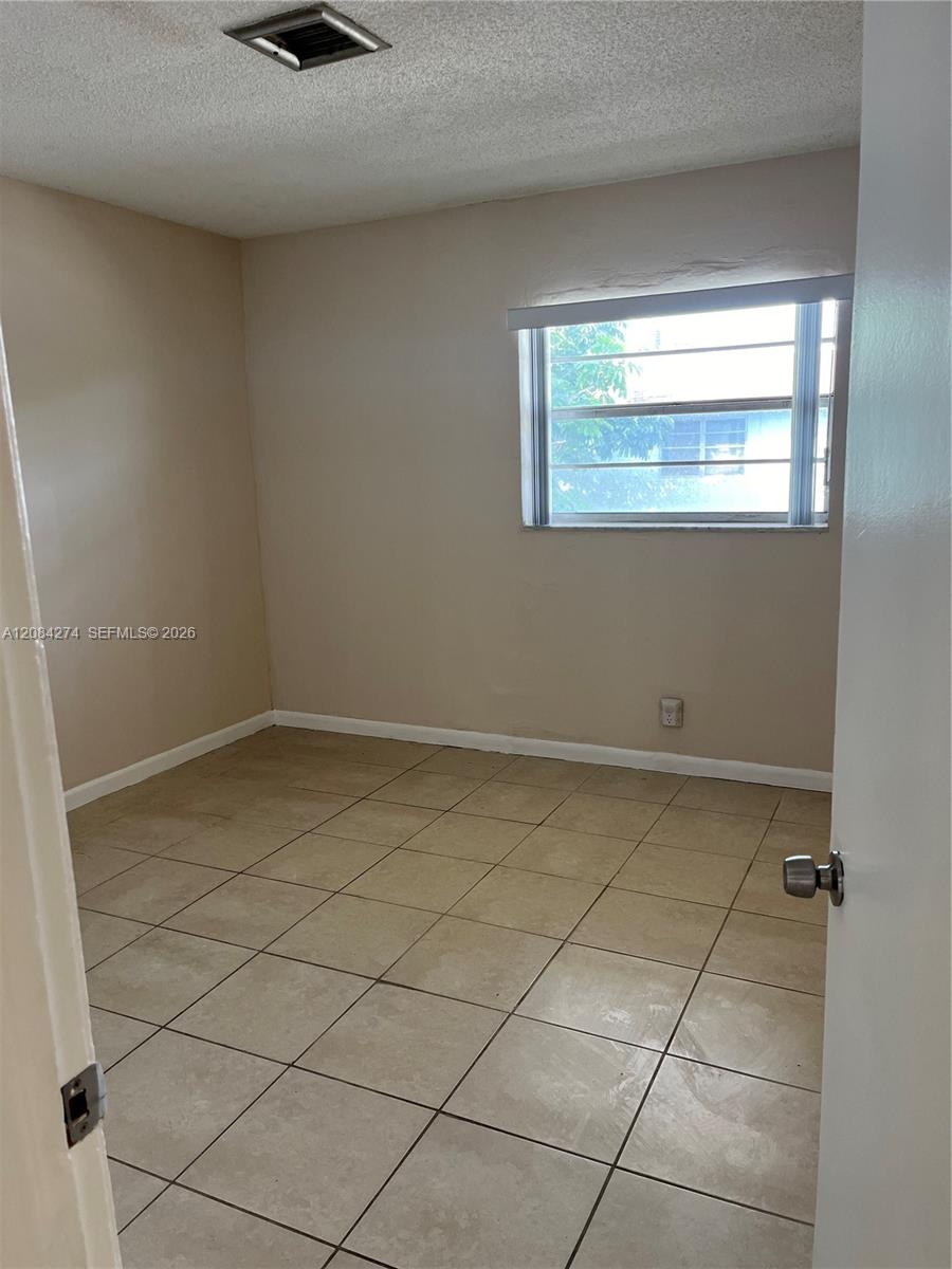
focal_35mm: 26
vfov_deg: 67.3
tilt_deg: -12.4
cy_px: 634
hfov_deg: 53.1
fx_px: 953
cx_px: 476
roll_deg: +2.4
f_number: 1.6
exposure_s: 1/107
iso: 125
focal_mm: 5.1
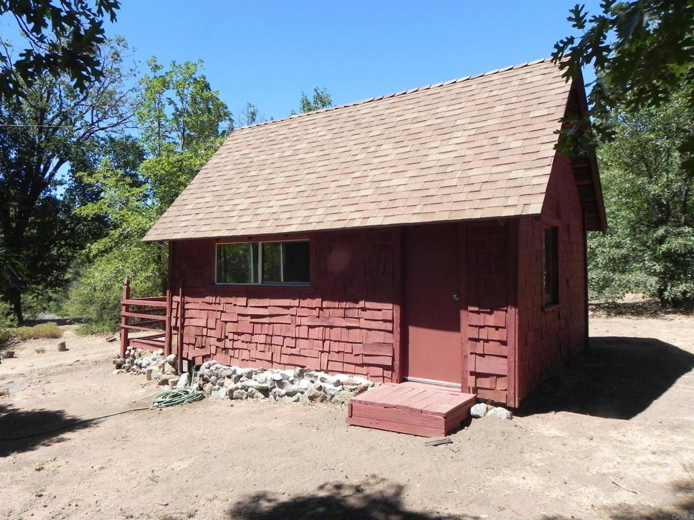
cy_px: 260
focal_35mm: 26
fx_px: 521
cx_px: 347
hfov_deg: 67.3
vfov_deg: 53.1
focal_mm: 4.6
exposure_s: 1/307
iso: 160
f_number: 6.3
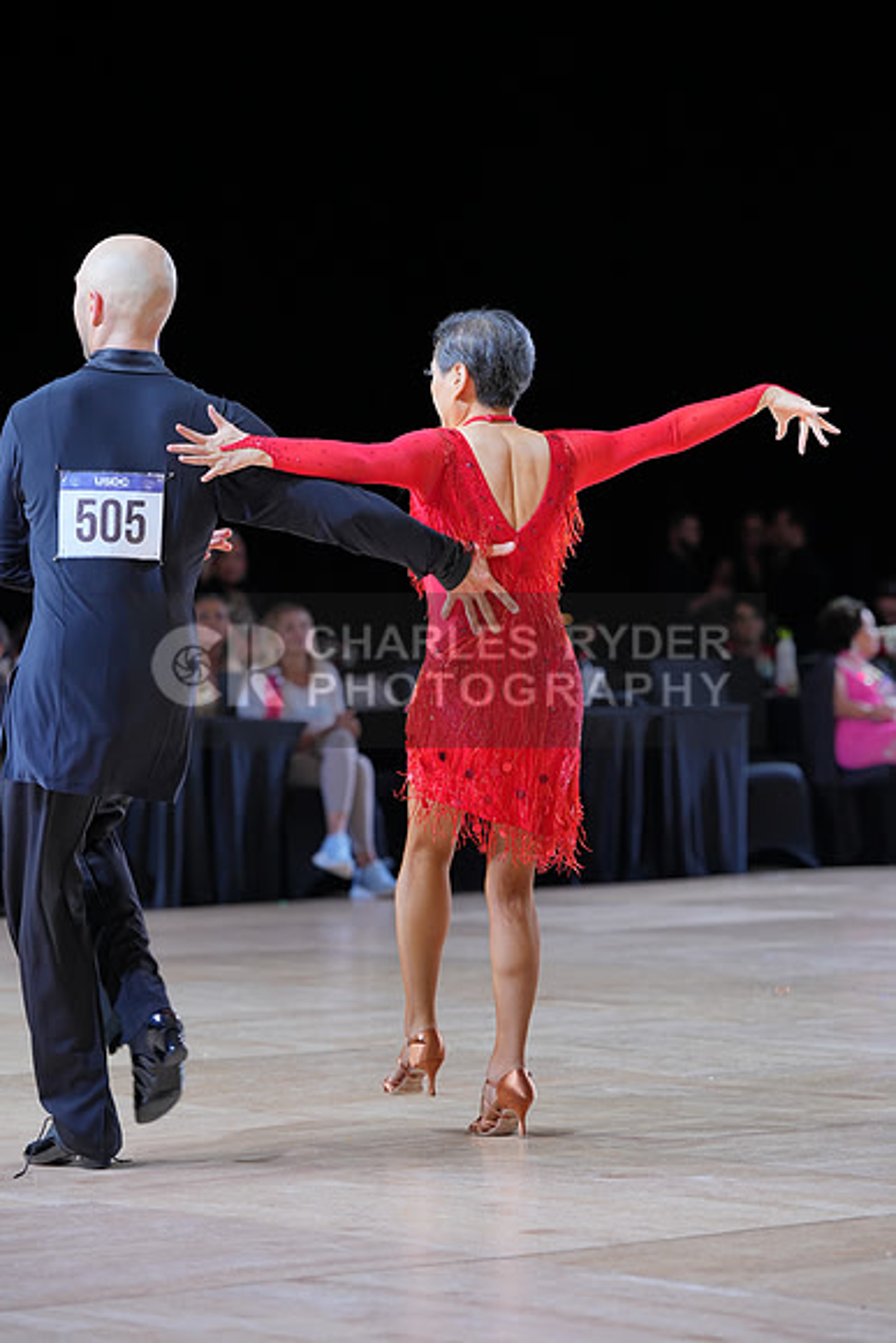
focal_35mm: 132
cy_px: 672
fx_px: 4925
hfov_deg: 10.4
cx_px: 448
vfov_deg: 15.5
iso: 800
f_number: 4
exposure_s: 1/400
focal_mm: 132
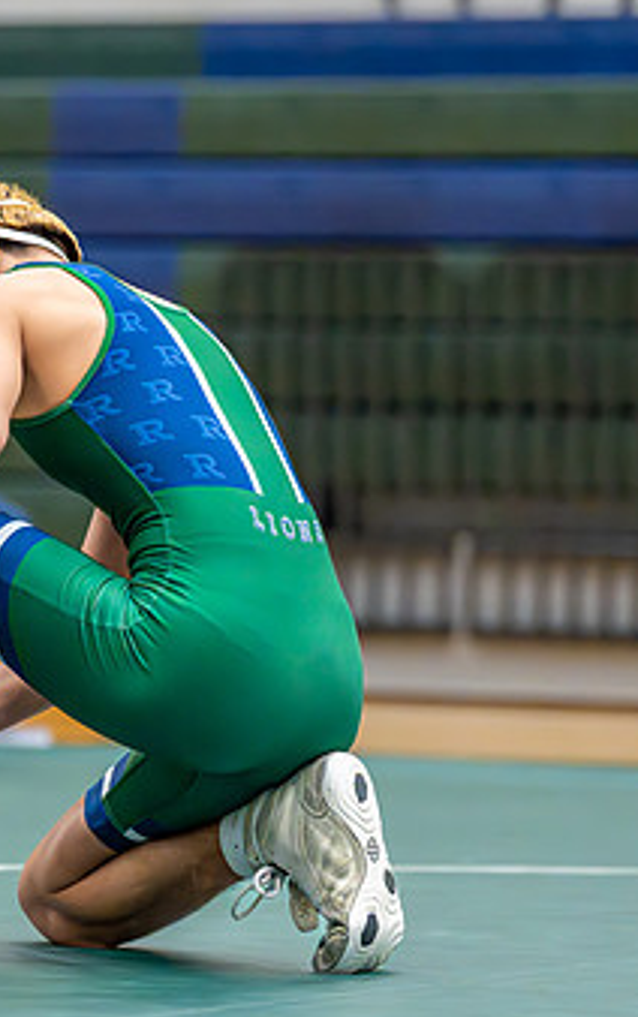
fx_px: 7021
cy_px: 508
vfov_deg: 8.3
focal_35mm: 253
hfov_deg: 5.2
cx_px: 52
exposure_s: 1/1000
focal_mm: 117
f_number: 2.8
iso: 6400
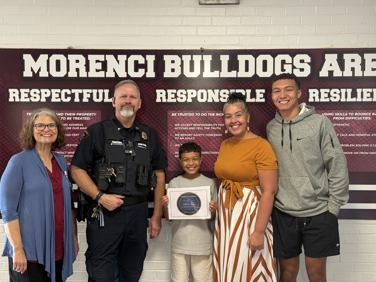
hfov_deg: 39.7
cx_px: 188
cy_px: 141
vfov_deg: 30.3
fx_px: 521
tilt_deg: -1.3
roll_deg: +0.4
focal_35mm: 48
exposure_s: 1/60
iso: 250
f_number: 1.78
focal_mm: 6.76
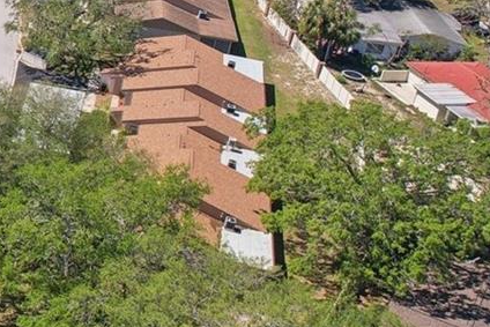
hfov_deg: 18.6
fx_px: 1130
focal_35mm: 83
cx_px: -413
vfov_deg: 16.0
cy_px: -34
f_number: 2.8
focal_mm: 8.4
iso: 140
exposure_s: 1/640
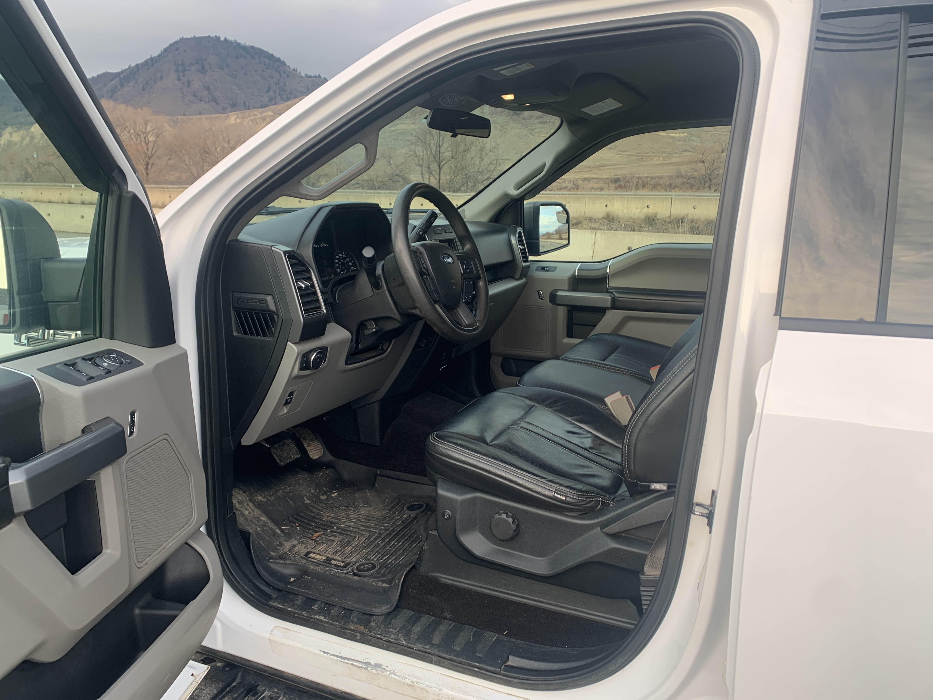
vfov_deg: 53.1
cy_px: 350
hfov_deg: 67.3
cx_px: 466
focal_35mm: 26
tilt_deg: -15.9
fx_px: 701
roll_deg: +0.2
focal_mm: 4.25
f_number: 1.8
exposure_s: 1/121
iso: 25
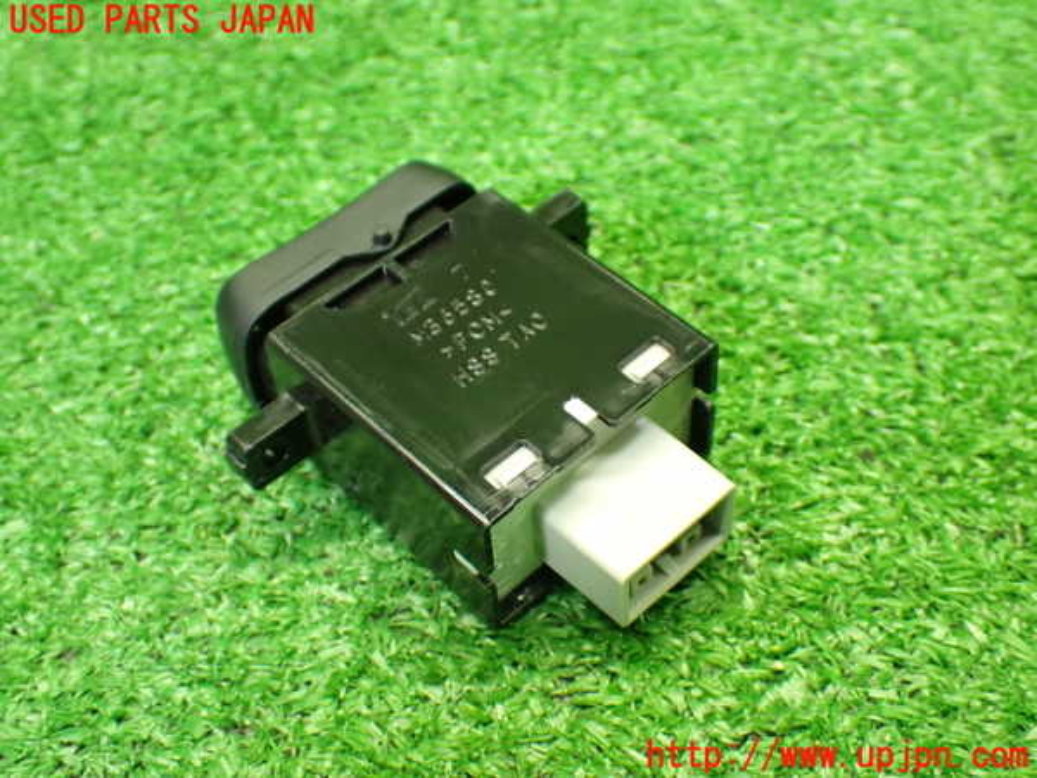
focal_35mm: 47
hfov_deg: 40.4
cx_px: 518
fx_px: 1408
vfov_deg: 30.9
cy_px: 389
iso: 800
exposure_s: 1/50
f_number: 3.1
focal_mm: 8.4
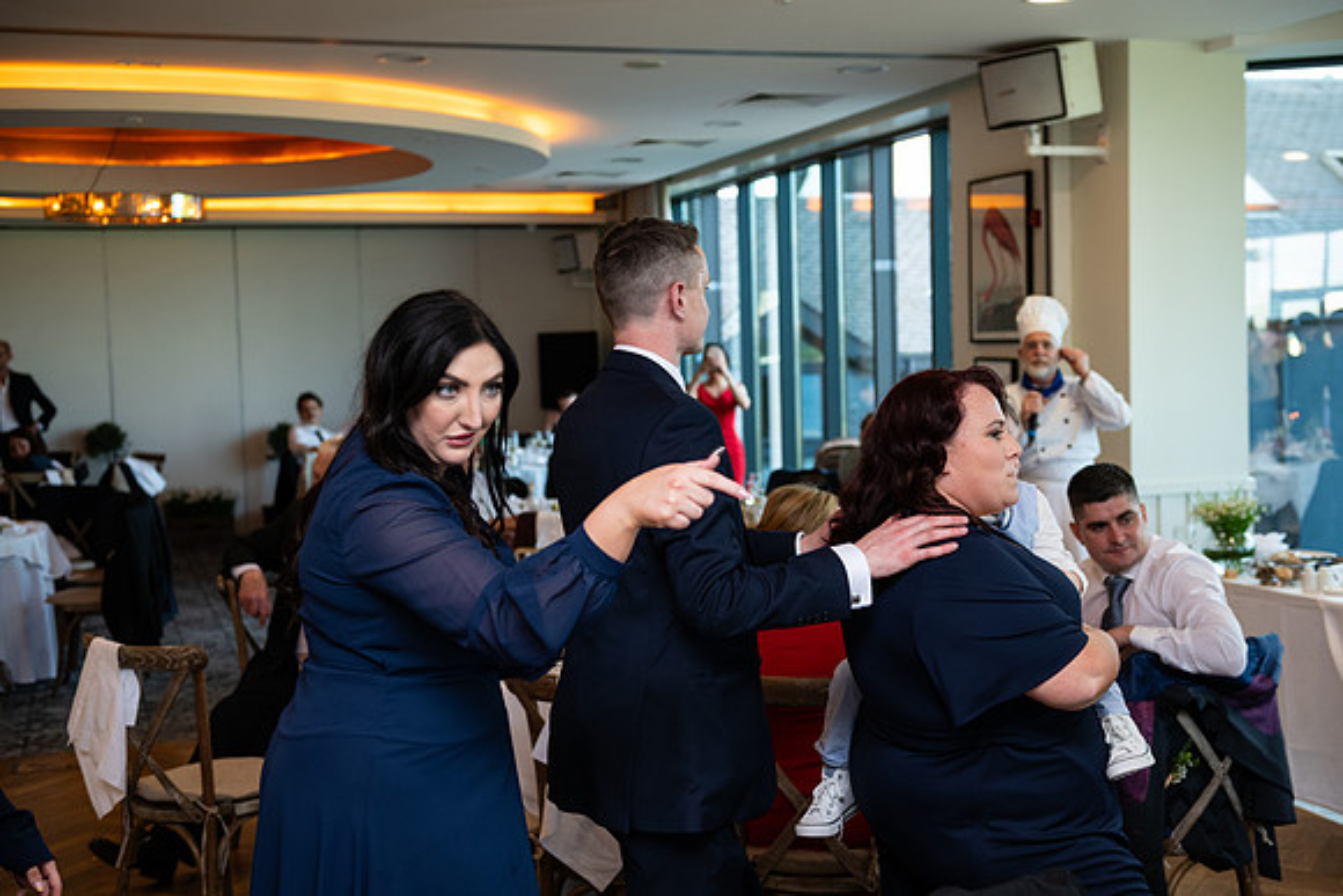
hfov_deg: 41.1
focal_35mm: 48
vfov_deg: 28.1
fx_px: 1791
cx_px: 672
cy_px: 448
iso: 640
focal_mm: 48
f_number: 3.5
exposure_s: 1/160
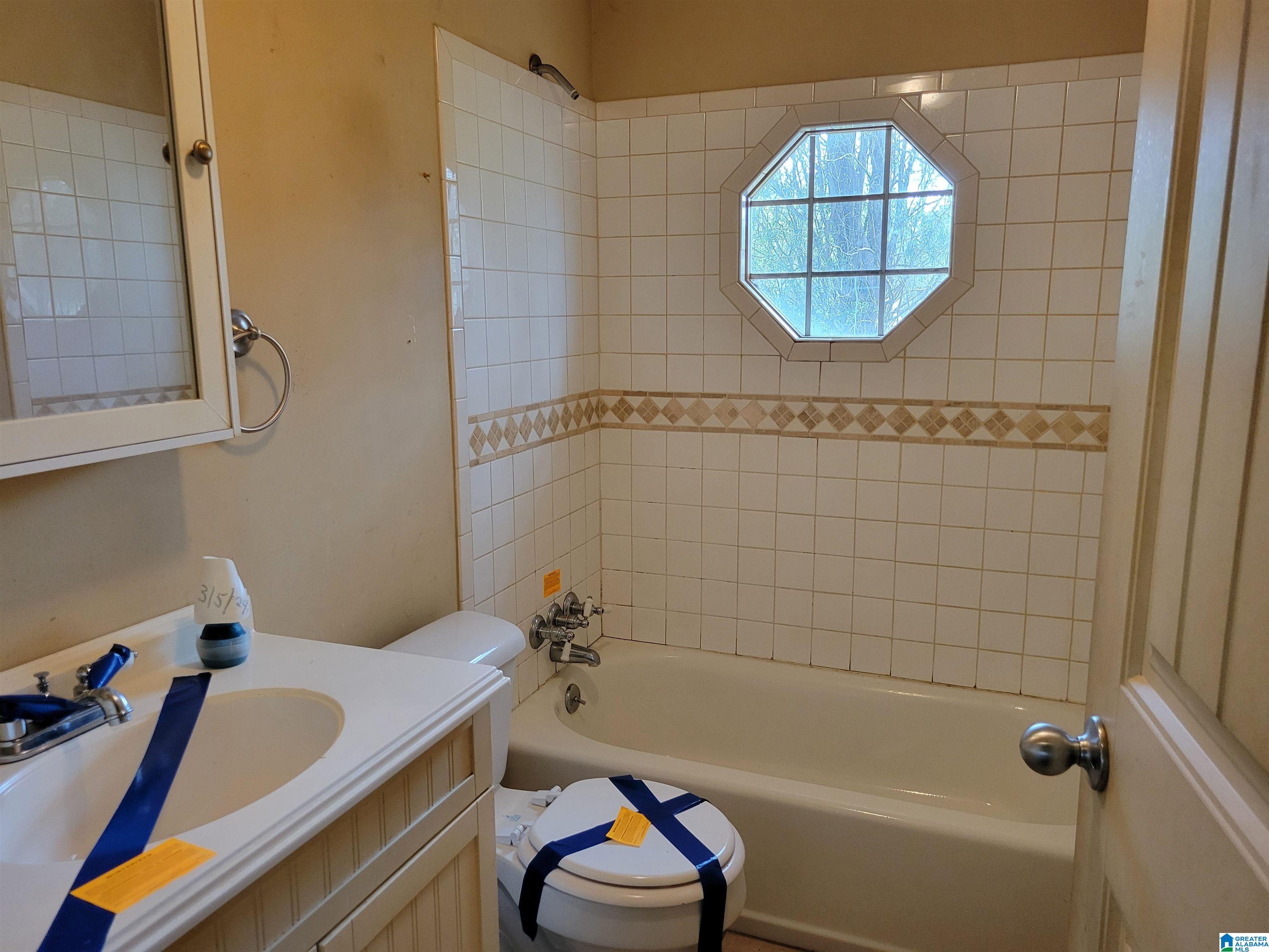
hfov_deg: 67.3
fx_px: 953
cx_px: 634
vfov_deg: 53.1
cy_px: 476
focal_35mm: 26
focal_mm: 5.4
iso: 320
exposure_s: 1/120
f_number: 1.8
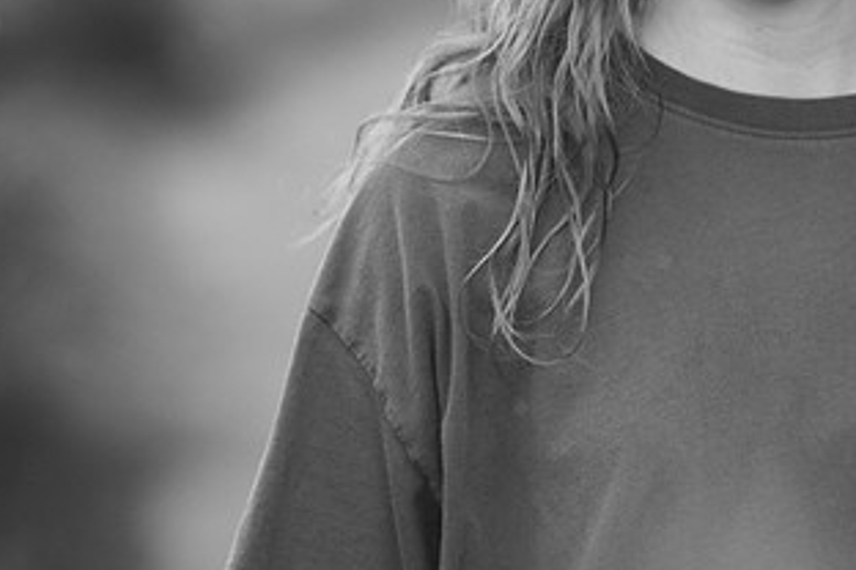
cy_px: 138
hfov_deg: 5.9
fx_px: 8322
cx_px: 757
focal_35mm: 350
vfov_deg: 3.9
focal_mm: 167
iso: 800
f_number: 2.8
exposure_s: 1/160
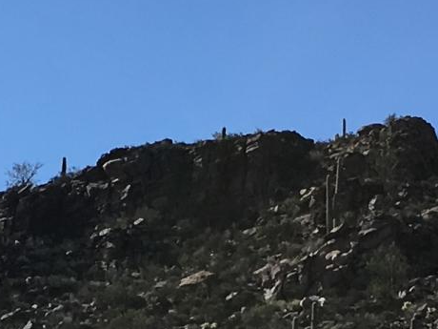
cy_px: 459
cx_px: 198
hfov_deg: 10.5
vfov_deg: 7.7
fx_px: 2391
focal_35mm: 189
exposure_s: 1/2198
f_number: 2.2
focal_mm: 4.15
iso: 25
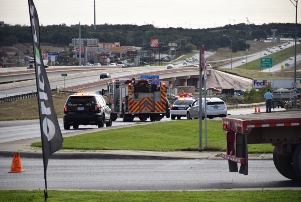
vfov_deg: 6.6
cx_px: 150
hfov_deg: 9.8
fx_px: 1757
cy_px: 101
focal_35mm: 210
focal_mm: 140
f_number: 6.3
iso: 400
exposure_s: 1/1600
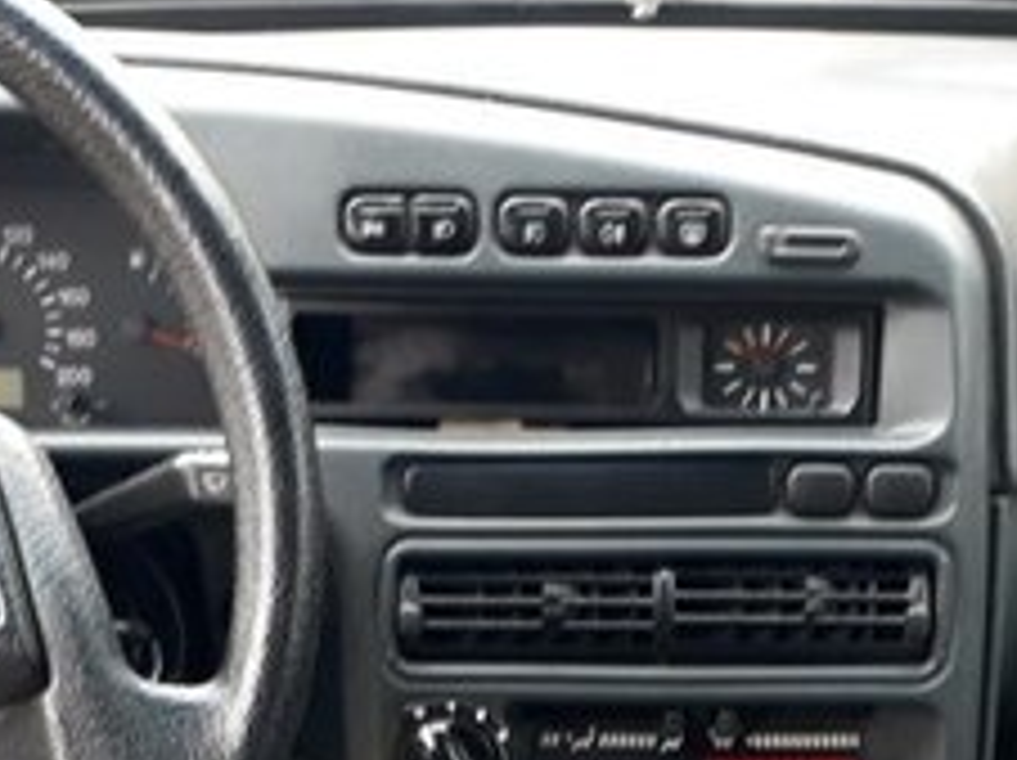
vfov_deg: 17.3
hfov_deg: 24.7
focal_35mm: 79
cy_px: 1028
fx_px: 2319
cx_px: 630
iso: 50
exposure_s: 1/33
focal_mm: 3.6
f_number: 1.9
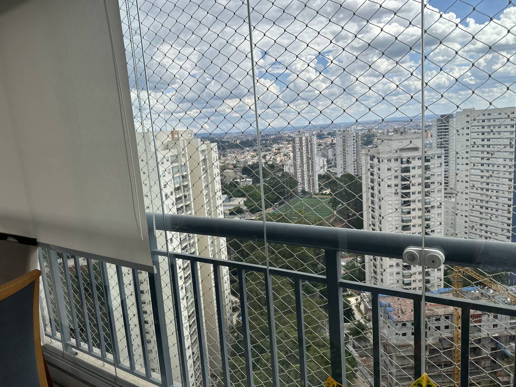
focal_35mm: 24
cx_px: 258
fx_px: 358
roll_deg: +3.5
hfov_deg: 71.6
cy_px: 194
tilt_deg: -7.8
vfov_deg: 56.8
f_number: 1.78
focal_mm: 6.86
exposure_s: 1/3356
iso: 80
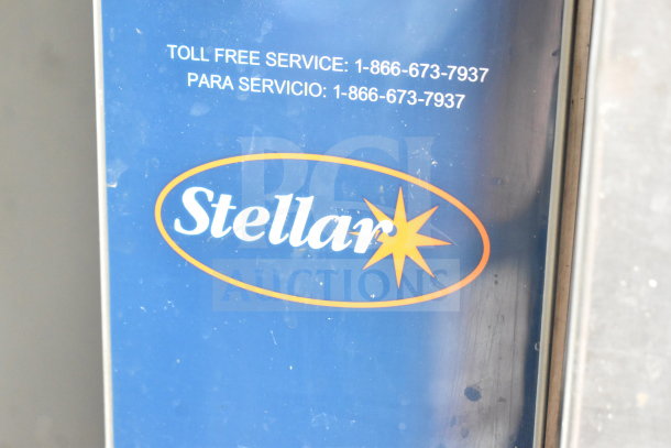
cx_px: 336
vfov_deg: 18.9
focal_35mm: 72
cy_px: 224
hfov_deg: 28.1
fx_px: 1342
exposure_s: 1/160
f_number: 6.3
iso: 6400
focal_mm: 48
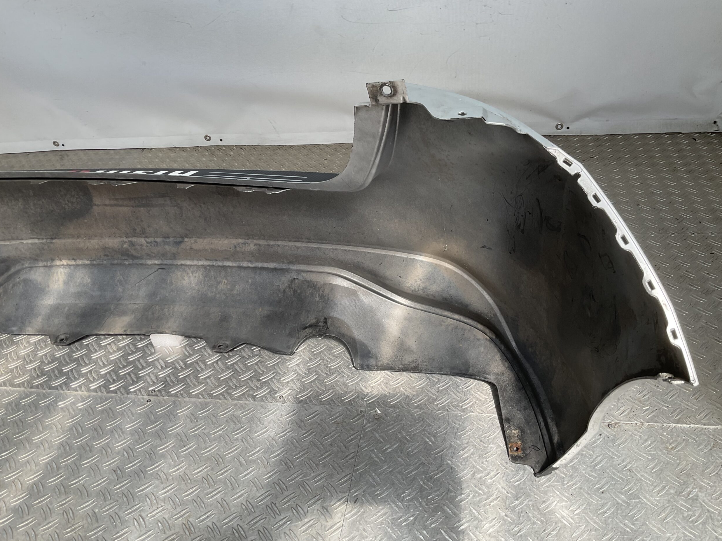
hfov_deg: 60.0
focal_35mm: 30
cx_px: 361
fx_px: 626
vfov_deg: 46.8
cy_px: 279
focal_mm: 3
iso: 16
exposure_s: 1/310
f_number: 1.8
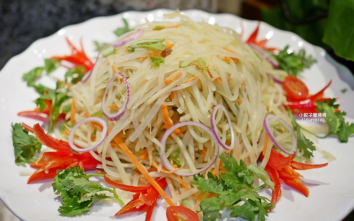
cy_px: 122
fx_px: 521
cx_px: 174
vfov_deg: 24.0
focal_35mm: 54
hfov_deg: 37.5
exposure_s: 1/400
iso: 200
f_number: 1.8
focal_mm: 25
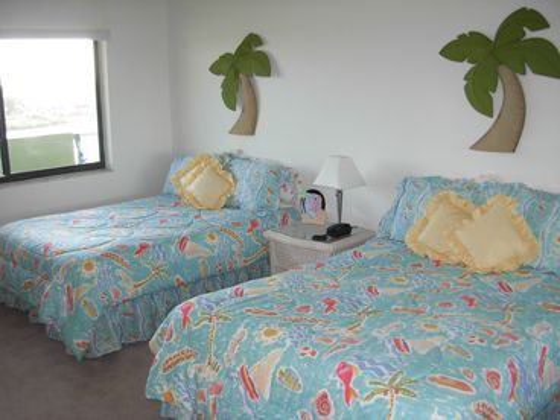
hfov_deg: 49.0
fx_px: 615
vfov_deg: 37.7
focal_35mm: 38
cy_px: 210
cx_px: 280
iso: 79
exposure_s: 1/46.5
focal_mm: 6.3
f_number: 2.9
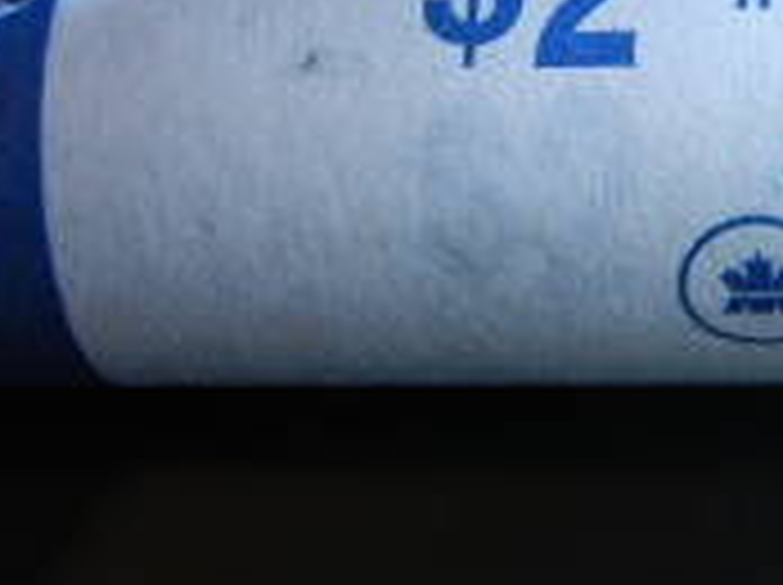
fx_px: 2552
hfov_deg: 17.1
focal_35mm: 113
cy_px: 223
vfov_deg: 13.1
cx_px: 765
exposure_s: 1/117
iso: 160
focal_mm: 8.1
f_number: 3.8
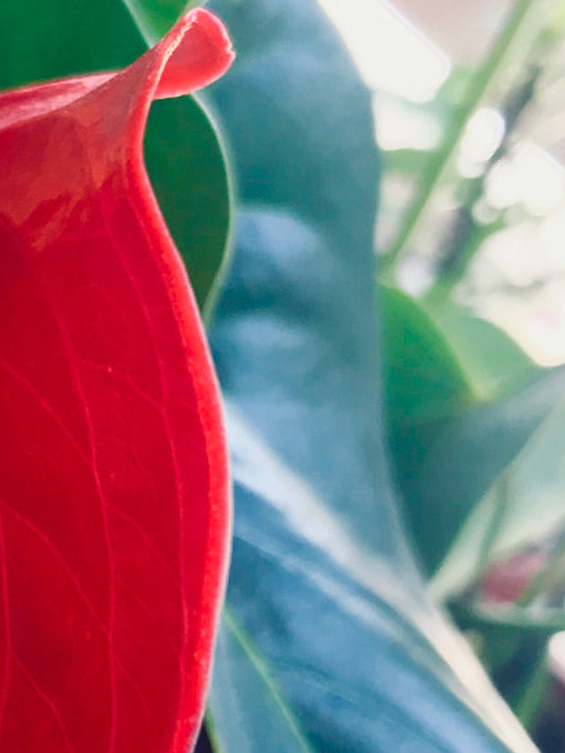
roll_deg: -1.5
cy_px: 490
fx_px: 1783
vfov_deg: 23.7
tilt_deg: -34.4
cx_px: -196
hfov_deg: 16.8
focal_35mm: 82
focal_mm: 3.99
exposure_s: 1/100
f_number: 1.8
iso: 32
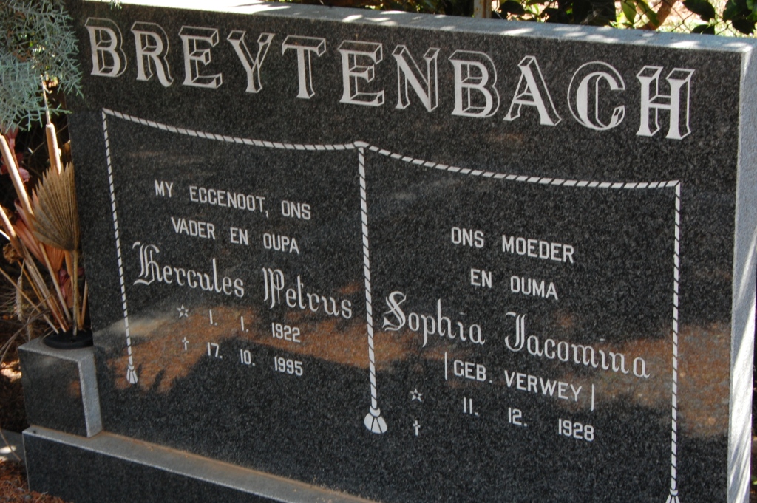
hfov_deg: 24.6
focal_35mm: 82
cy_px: 252
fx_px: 1733
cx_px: 378
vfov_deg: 16.5
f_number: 18
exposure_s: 1/30
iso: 640
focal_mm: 55
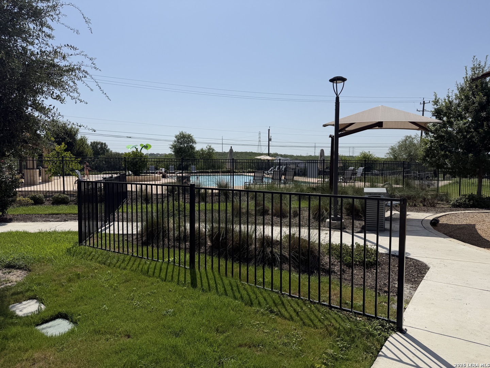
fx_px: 340
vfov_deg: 56.8
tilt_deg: -3.2
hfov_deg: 71.6
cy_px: 184
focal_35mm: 24
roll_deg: -0.1
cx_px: 245
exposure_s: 1/8130
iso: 80
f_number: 1.78
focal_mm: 6.76
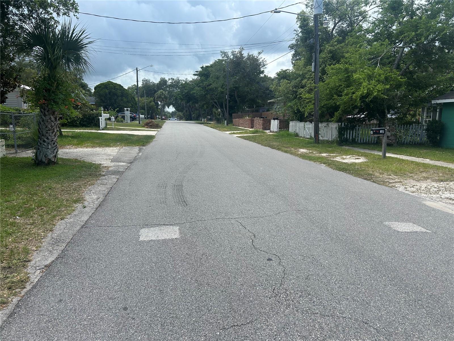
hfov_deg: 67.3
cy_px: 170
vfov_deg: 53.1
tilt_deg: -9.8
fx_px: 341
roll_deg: +1.6
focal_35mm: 26
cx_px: 227
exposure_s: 1/2632
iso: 50
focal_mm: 5.7
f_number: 1.5
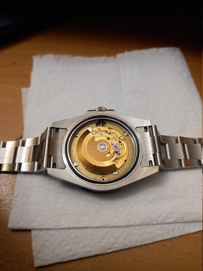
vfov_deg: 69.4
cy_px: 136
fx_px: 195
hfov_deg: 54.9
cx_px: 102
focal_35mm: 25
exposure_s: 1/24
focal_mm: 4.6
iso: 320
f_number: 2
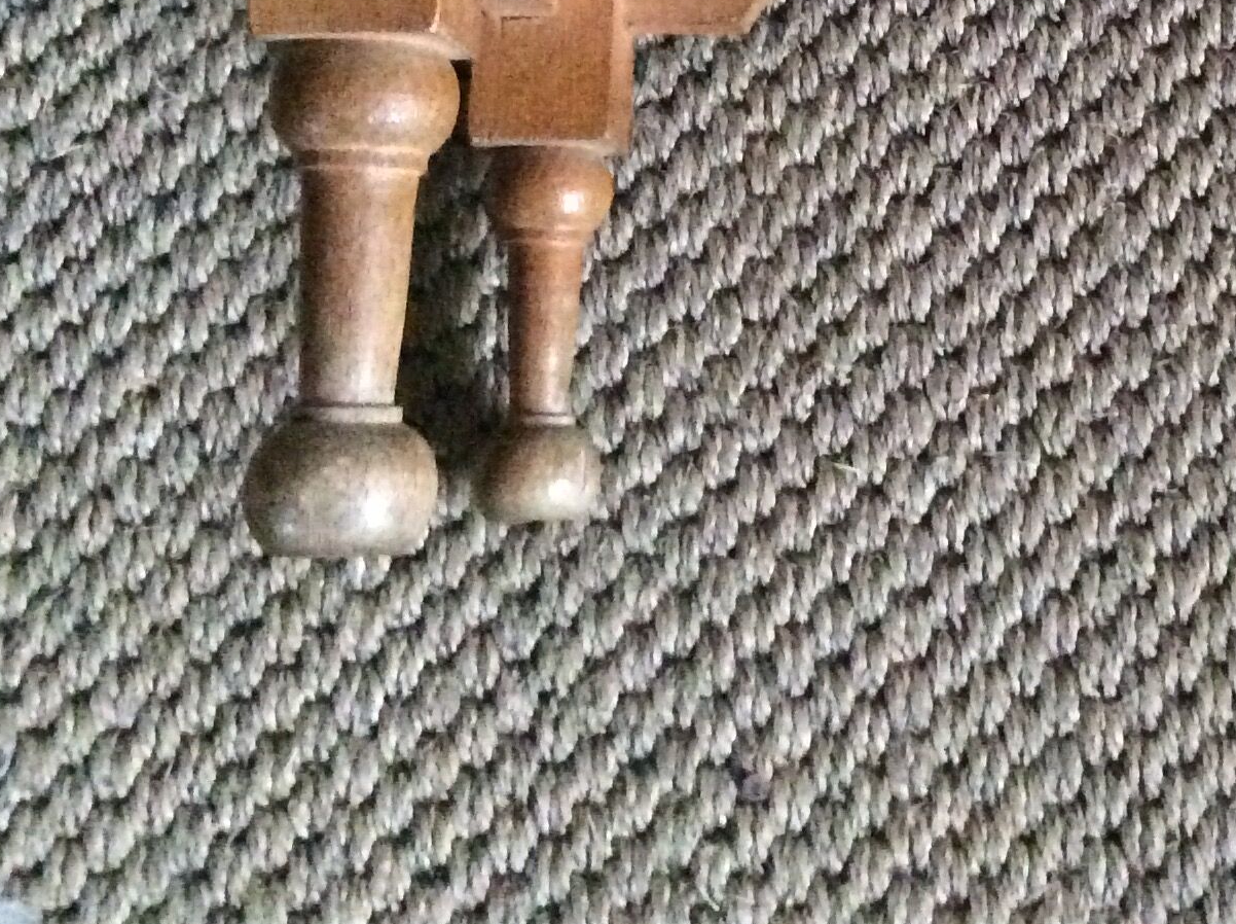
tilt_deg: -72.7
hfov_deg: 27.1
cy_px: -57
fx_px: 2460
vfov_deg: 20.4
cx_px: 1144
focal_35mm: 69
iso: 800
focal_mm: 3.3
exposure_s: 1/17
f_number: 2.4
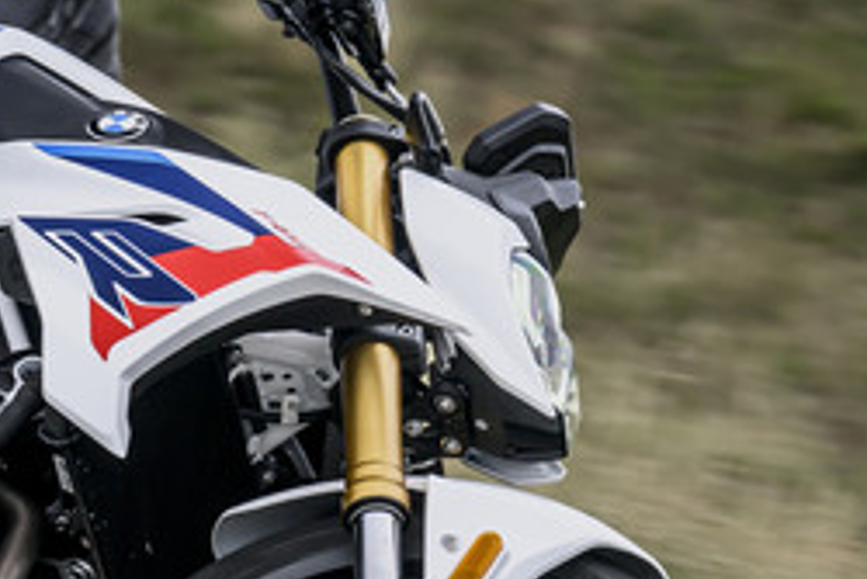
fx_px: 5855
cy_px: 267
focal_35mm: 243
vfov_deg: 5.7
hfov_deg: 8.4
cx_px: -229
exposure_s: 1/320
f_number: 5
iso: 320
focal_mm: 78
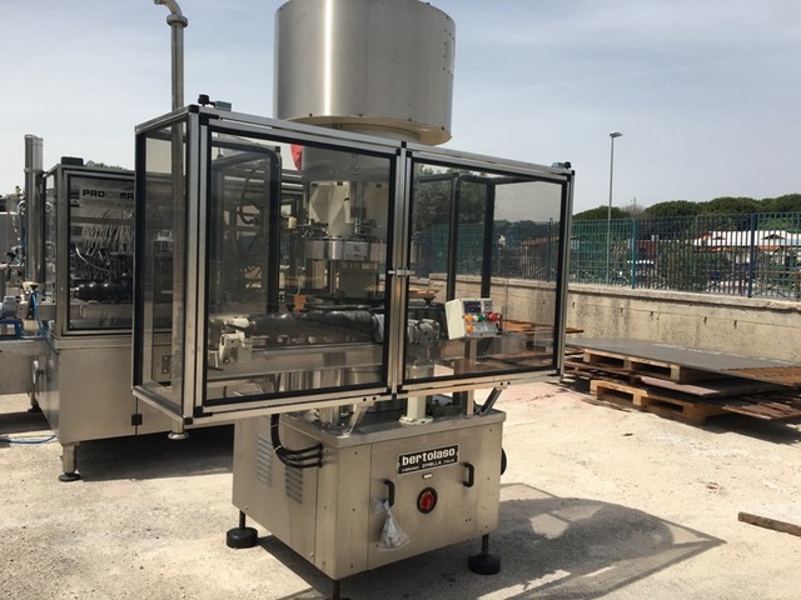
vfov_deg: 48.2
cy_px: 300
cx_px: 400
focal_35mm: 29
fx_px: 671
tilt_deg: -5.0
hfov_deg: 61.7
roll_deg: +0.2
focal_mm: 4.15
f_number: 2.2
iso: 25
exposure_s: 1/1923
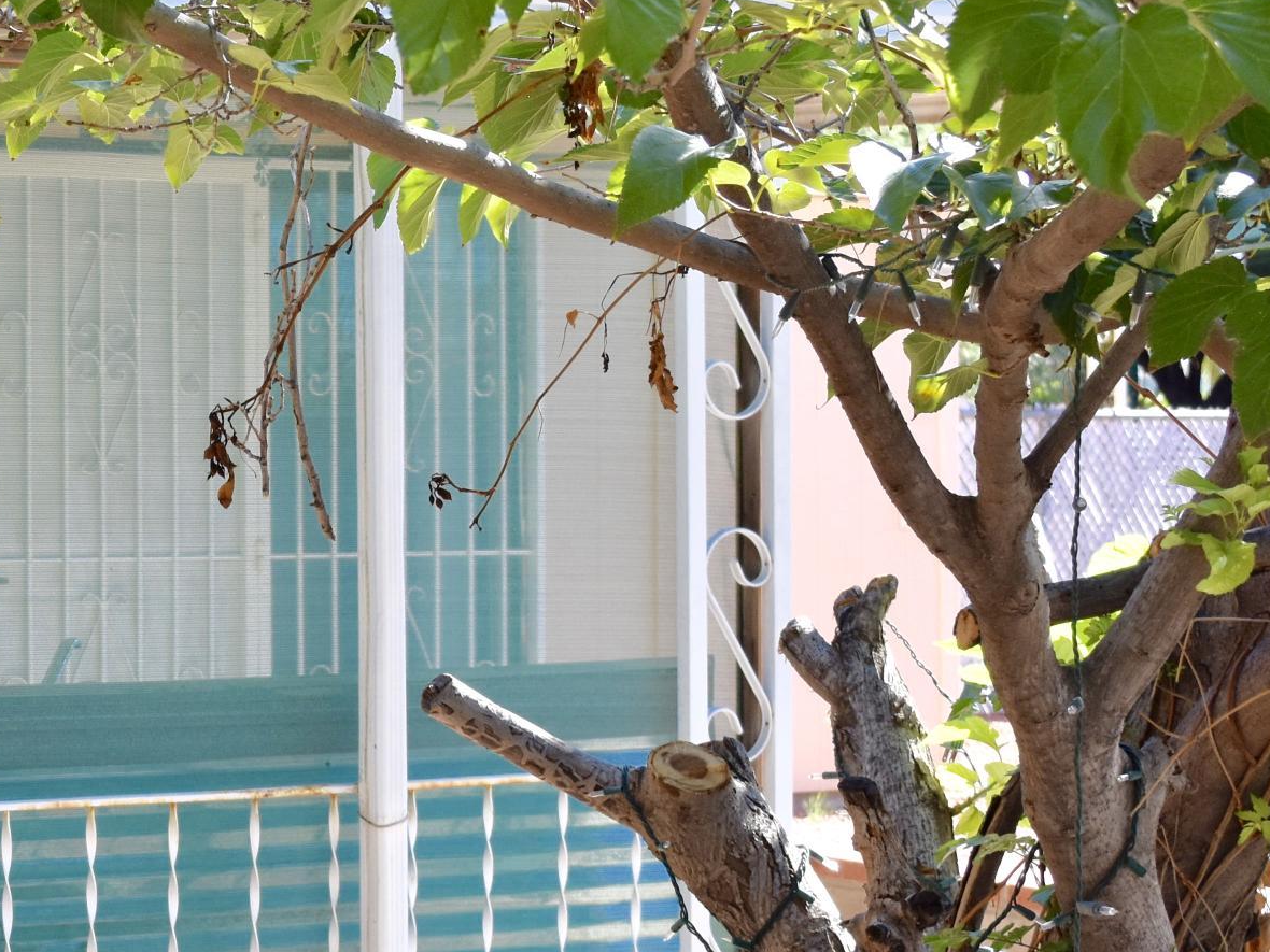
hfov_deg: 17.4
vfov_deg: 13.5
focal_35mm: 110
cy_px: 428
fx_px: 4036
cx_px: -86
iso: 450
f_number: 8
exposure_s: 1/500
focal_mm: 30
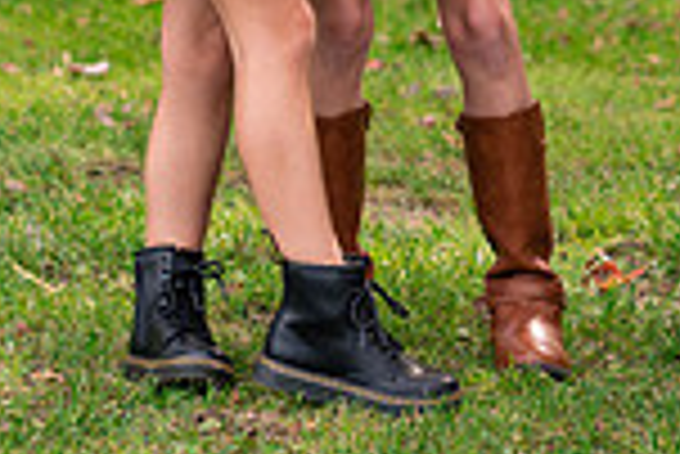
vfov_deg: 4.2
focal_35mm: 327
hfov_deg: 6.3
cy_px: -290
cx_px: 653
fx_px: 6182
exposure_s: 1/1600
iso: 400
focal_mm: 85
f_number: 2.8
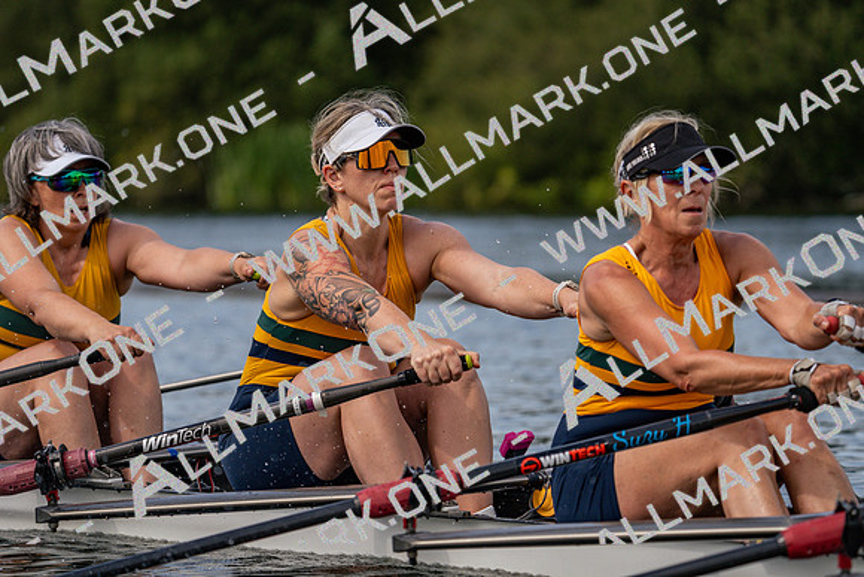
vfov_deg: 4.8
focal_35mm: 284
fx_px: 6817
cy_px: 288
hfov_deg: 7.3
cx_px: 432
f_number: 5.6
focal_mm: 284
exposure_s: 1/1600
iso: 320
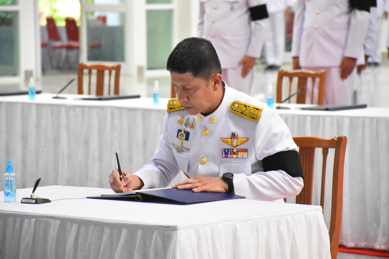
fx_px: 2270
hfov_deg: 9.8
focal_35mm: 210
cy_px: 130
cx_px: 194
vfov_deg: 6.5
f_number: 5.6
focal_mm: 140
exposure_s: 1/100
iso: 3200
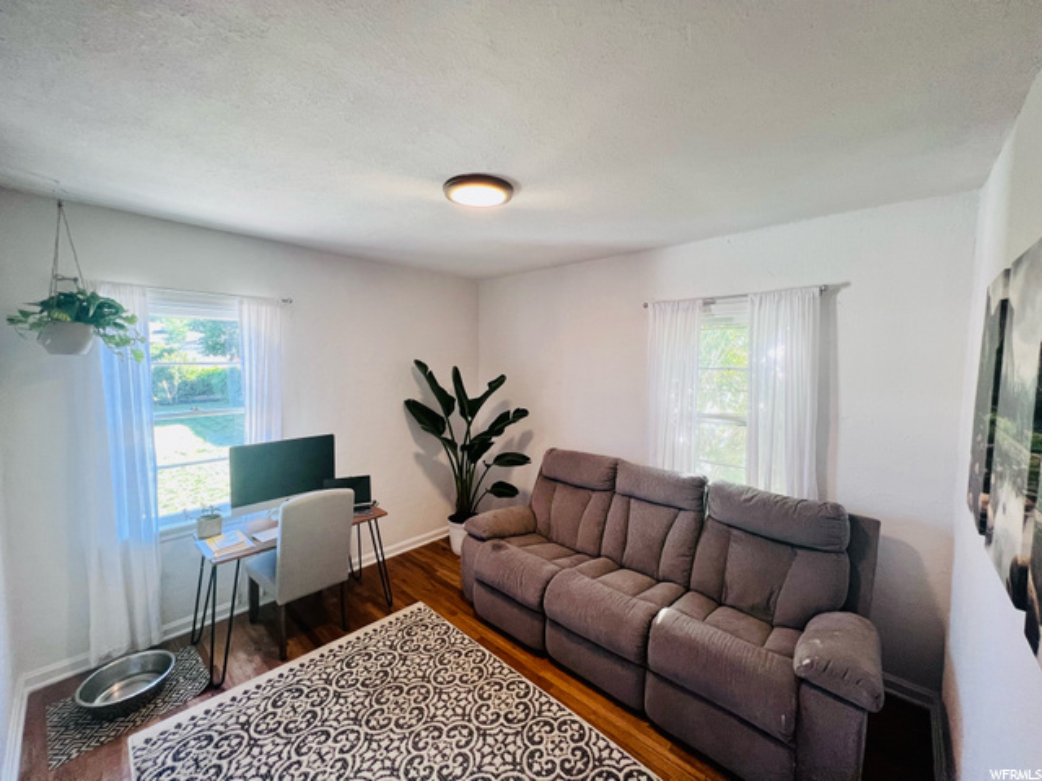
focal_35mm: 13
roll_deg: +0.4
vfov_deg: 89.9
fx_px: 391
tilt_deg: -4.9
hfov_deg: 106.2
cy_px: 390
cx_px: 521
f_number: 1.8
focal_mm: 1.57
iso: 160
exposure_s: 1/121
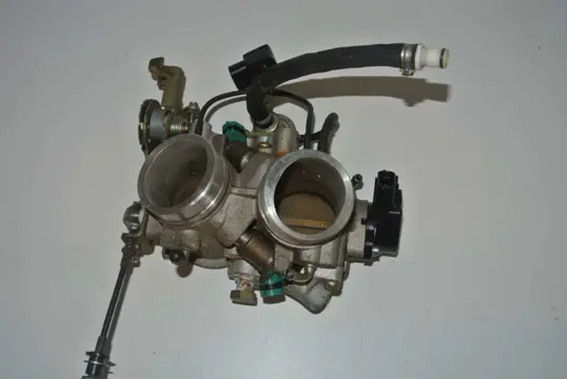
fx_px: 631
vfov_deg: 33.5
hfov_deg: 48.4
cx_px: 284
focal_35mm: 40
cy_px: 190
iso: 200
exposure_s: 1/60
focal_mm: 15.1
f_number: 4.2
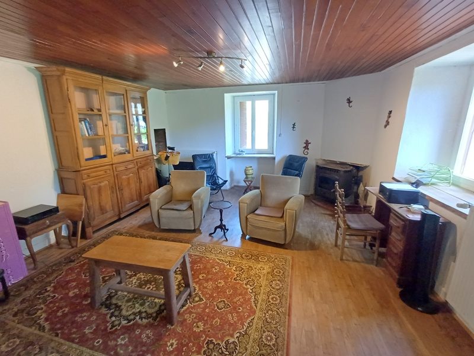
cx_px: 237
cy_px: 178
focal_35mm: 16
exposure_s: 1/25
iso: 320
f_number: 2.2
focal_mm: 1.64
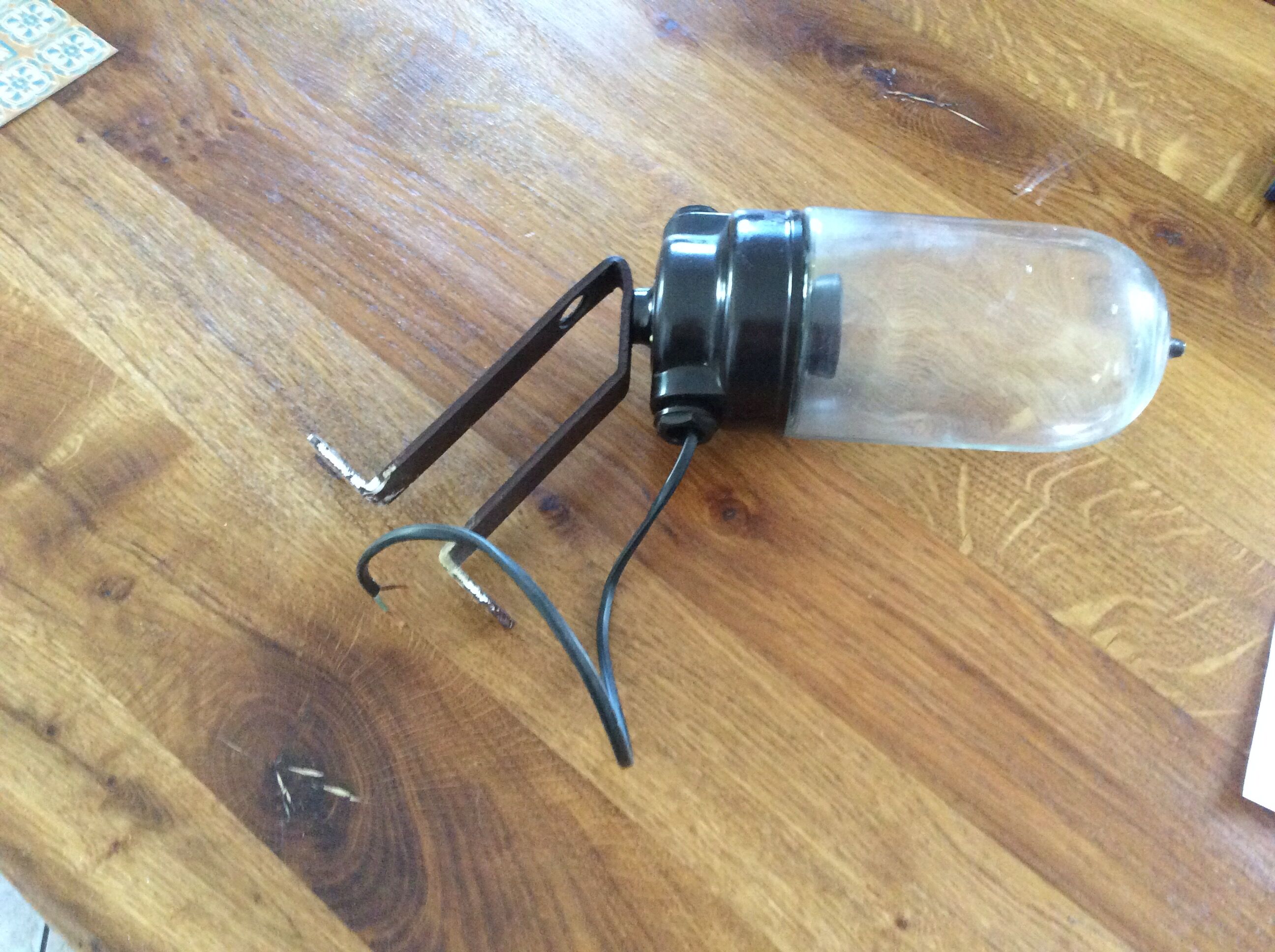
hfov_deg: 56.9
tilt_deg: -61.2
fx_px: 1177
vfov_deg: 44.1
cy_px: 476
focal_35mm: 32
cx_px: 638
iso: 320
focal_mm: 3.3
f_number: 2.4
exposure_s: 1/25
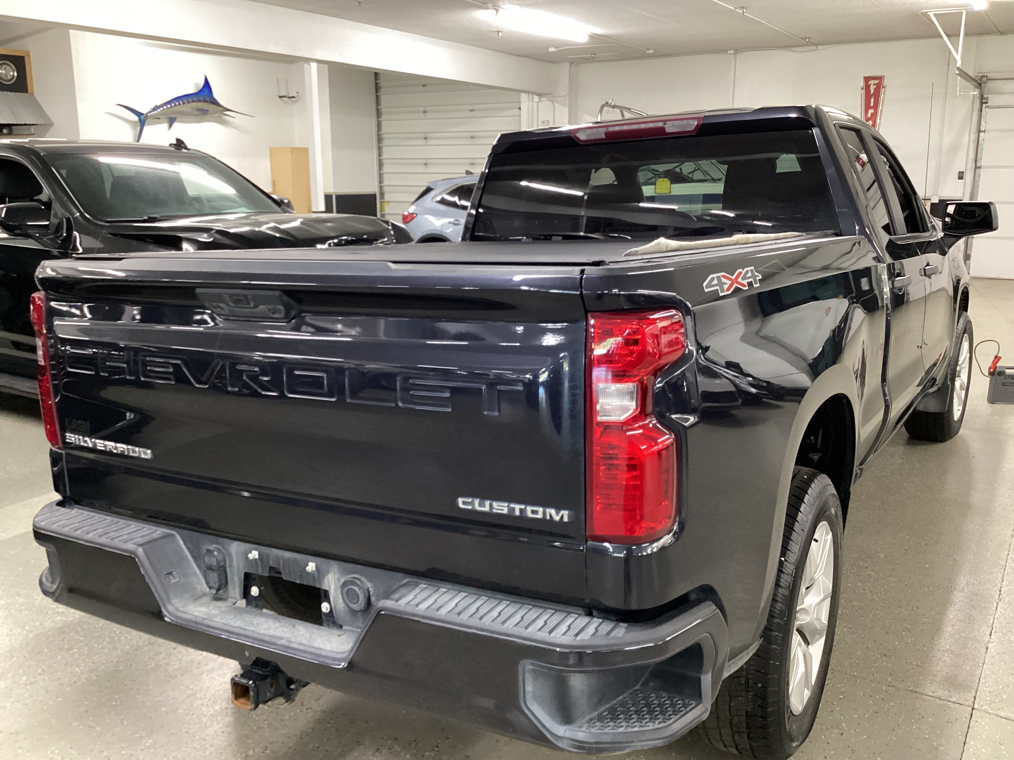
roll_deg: -0.4
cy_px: 380
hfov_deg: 58.4
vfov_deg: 45.4
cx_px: 507
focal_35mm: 31
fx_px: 908
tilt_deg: -13.3
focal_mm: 3.3
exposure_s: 1/33
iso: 320
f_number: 2.4
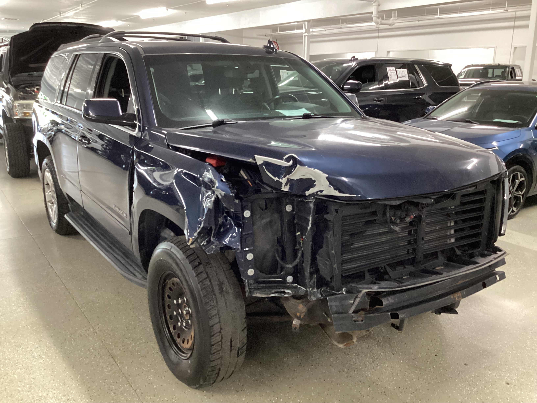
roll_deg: -0.8
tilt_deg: -17.2
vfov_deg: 45.4
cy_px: 202
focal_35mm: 31
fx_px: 481
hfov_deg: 58.4
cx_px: 268
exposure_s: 1/40
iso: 400
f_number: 2.4
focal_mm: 3.3
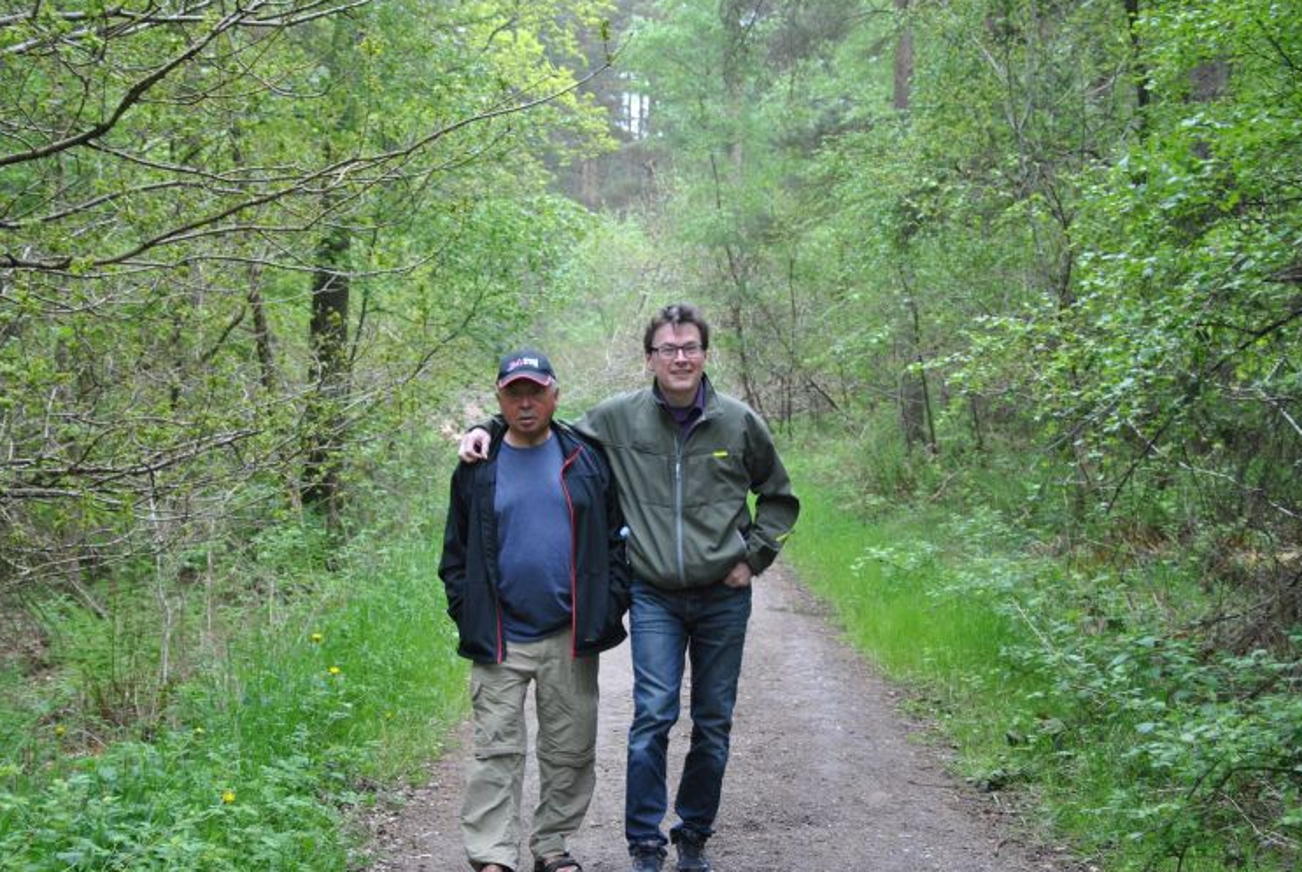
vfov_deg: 24.1
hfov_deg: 35.3
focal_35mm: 57
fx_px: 2048
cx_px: 627
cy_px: 432
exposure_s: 1/80
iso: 200
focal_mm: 35
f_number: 4.5
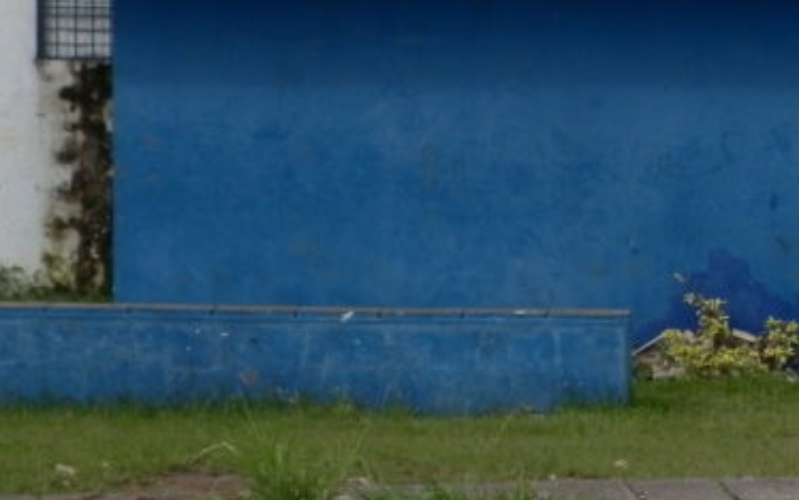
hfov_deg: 9.2
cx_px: 882
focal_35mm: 227
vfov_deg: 5.8
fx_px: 4944
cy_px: 234
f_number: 5
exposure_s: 1/640
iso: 80
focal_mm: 13.4
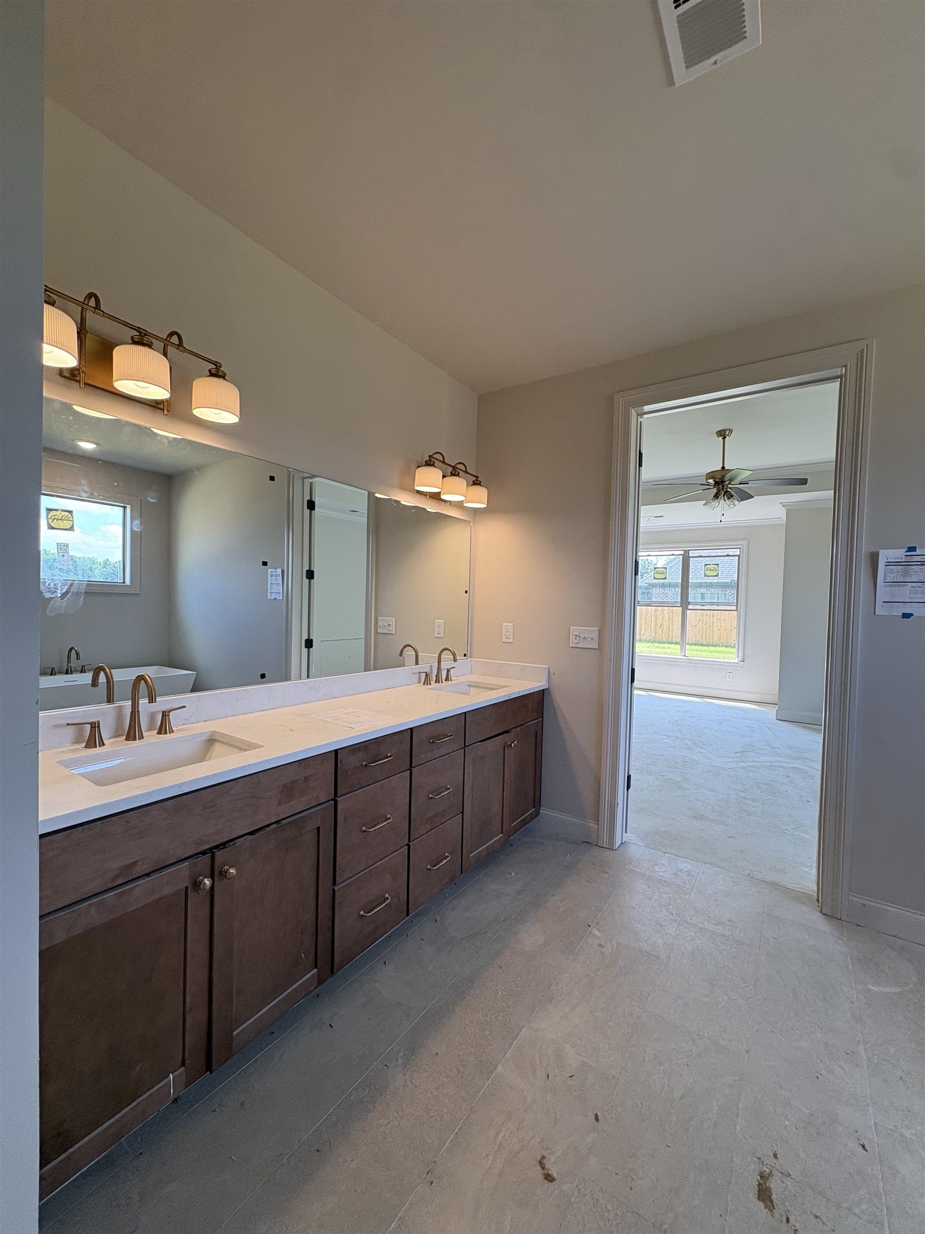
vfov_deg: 102.1
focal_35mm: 14
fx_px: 499
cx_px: 462
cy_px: 617
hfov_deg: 85.7
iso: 80
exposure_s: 1/120
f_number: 2.2
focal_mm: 2.22
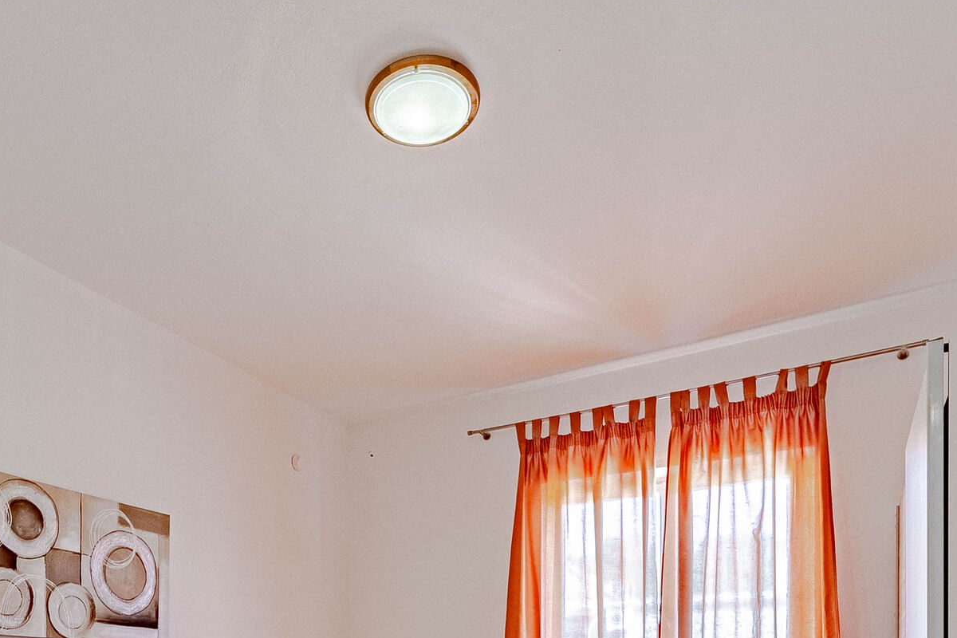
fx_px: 744
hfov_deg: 64.7
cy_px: 686
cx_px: 372
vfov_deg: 39.0
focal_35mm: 28
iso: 400
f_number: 8
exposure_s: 1/125
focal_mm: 12
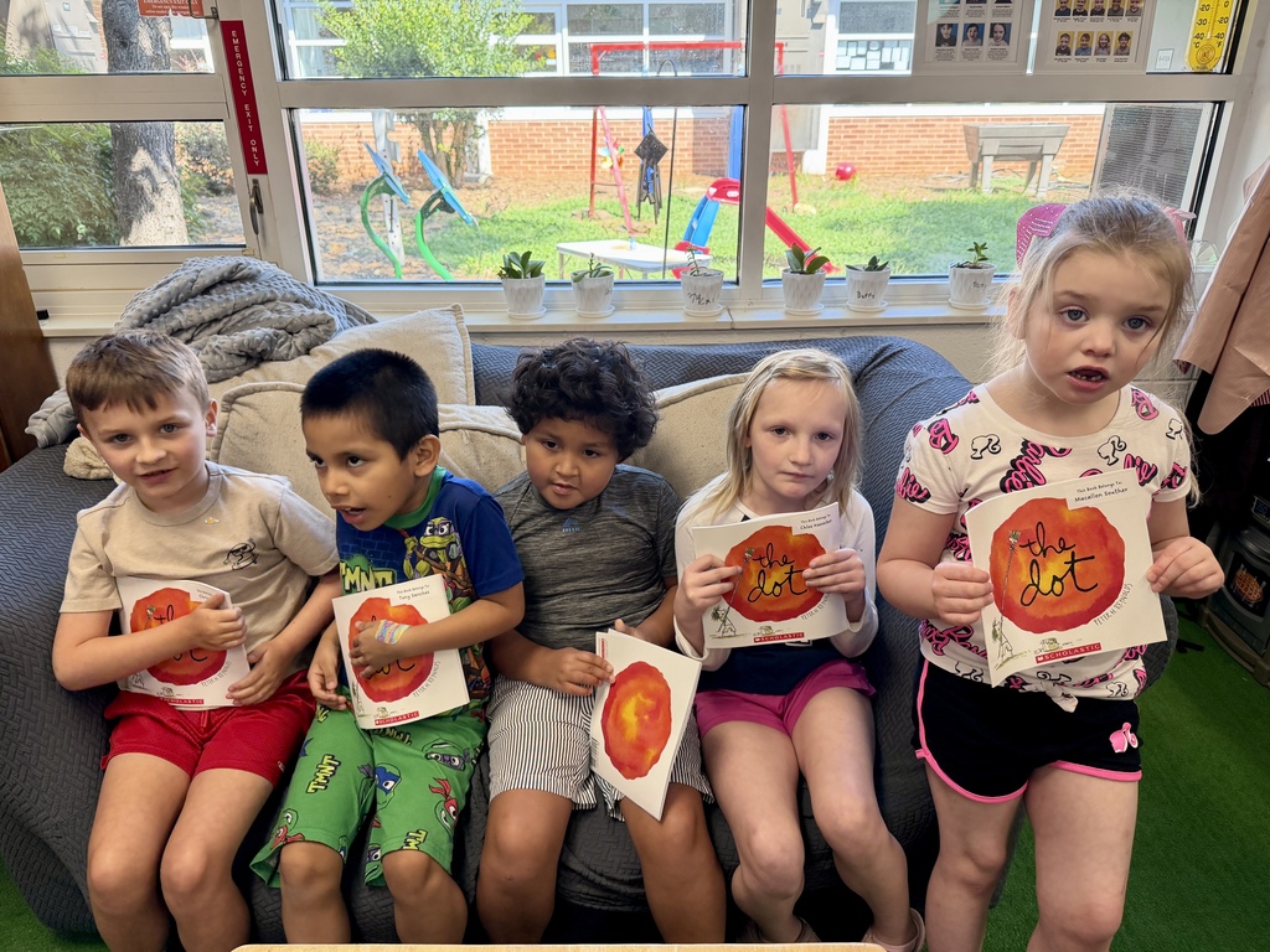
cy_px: 476
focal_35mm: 24
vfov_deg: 56.8
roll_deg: +0.7
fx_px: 881
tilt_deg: -23.1
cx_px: 635
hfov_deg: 71.6
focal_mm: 6.76
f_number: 1.78
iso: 200
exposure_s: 1/220
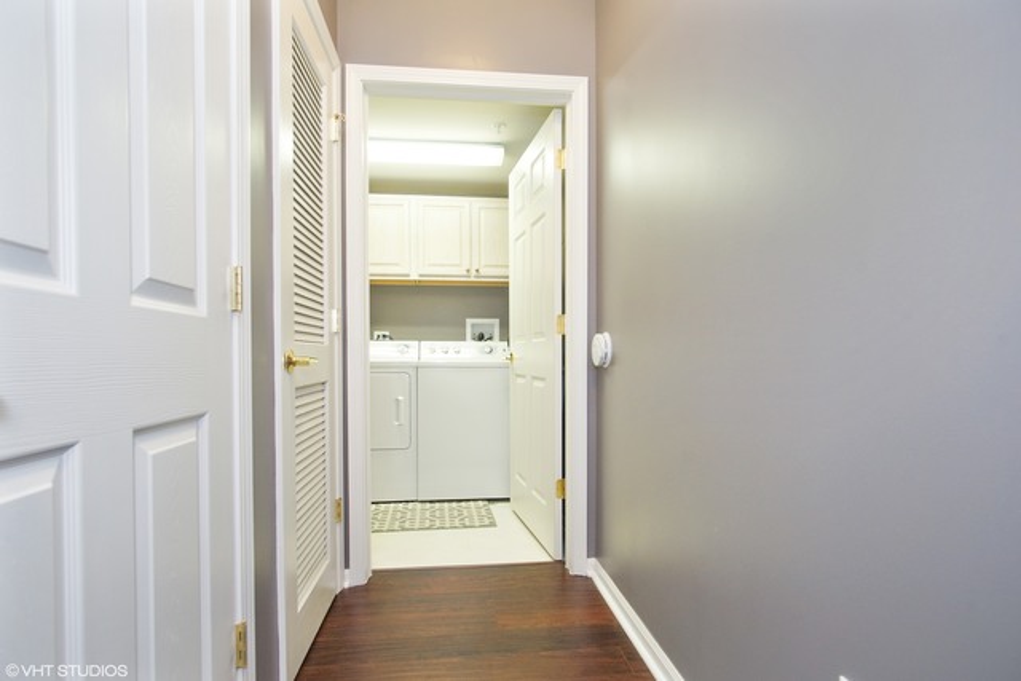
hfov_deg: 93.3
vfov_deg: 70.5
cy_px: 340
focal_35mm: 17
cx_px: 510
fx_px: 482
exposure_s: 1/10
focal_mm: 17
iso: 500
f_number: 8
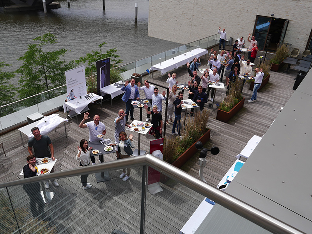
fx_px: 253
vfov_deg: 49.8
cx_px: 156
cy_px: 117
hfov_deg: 63.4
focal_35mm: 28
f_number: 7.1
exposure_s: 1/500
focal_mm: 14
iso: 200
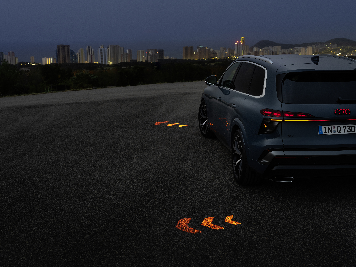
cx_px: 178
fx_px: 453
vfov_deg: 32.9
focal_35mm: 44
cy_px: 134
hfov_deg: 42.9
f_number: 7.1
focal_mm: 55.2
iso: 100
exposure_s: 1/80
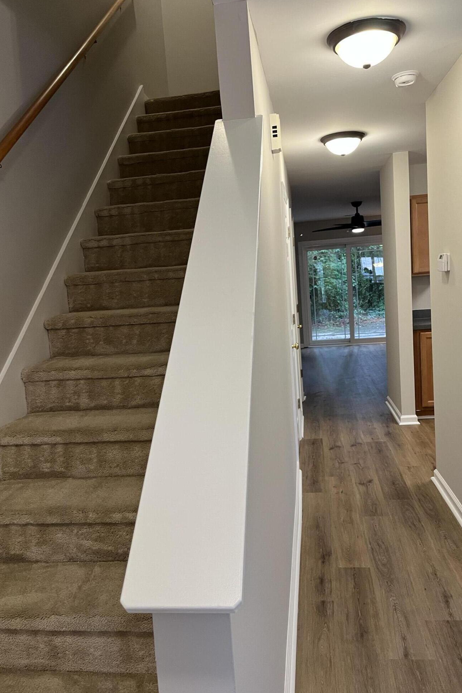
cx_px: 240
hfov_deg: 46.4
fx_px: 539
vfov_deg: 65.5
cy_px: 349
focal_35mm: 28
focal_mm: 5.1
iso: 125
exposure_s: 1/60
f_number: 1.6
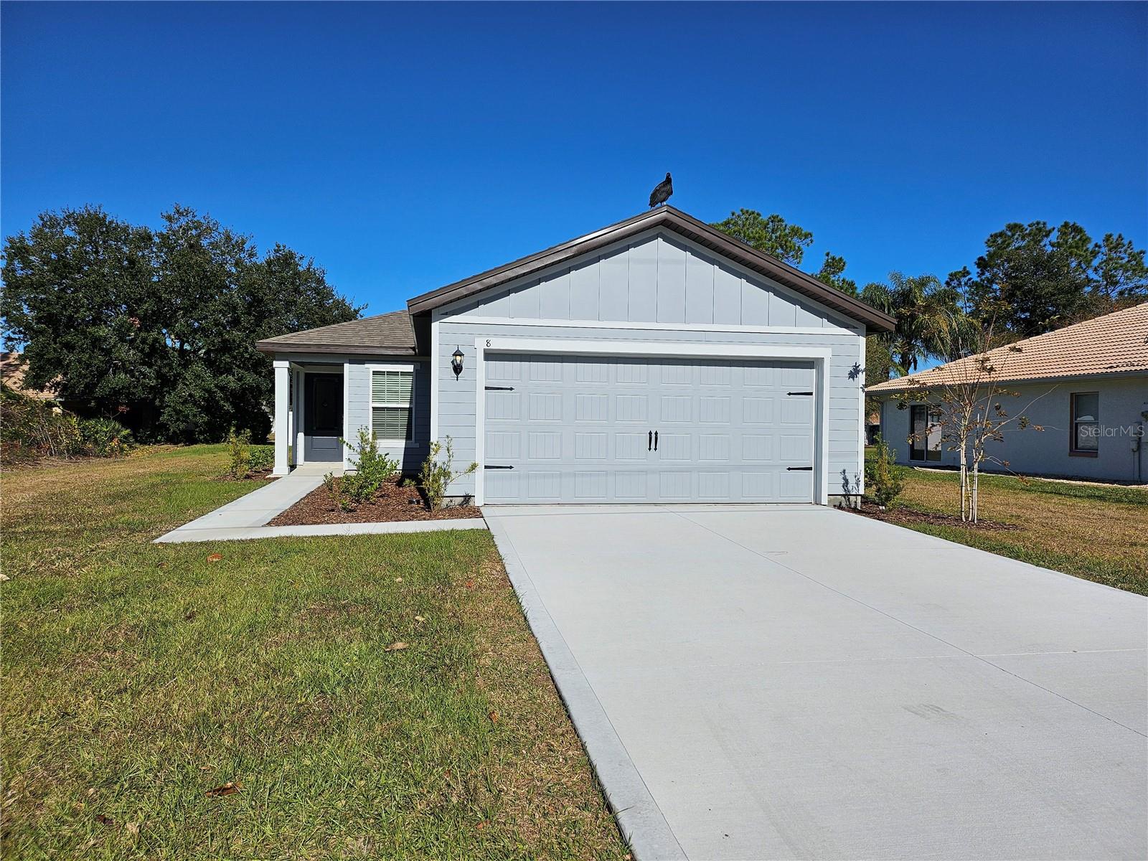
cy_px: 430
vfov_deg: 56.8
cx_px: 574
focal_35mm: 24
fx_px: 796
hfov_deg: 71.6
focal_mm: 5
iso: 50
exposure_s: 1/9871
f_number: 1.8
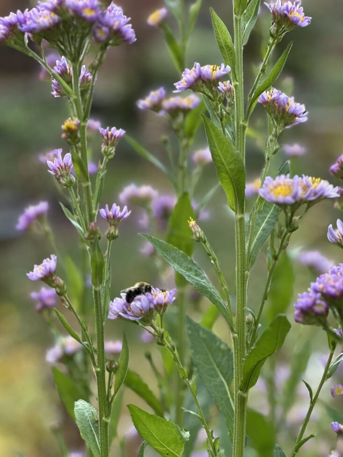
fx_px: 1017
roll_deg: +0.8
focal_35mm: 77
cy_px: 228
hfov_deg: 19.1
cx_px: 172
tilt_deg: -4.8
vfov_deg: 25.3
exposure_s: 1/121
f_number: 2.8
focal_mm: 9
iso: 200
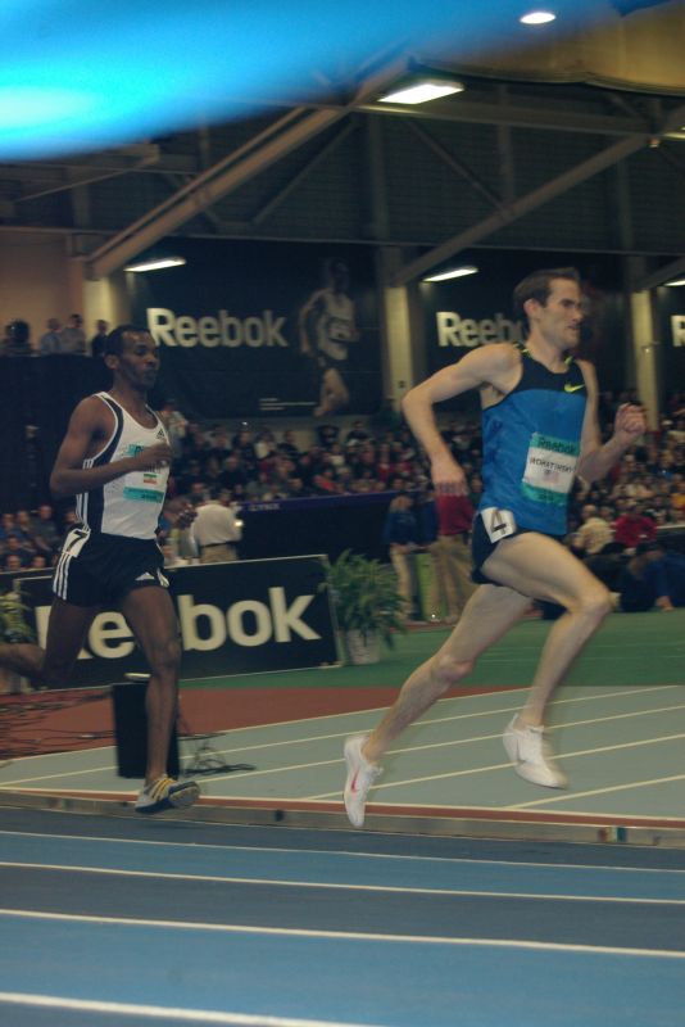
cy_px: 514
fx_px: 2352
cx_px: 342
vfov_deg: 24.6
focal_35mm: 82
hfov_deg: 16.6
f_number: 6.3
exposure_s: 1/125
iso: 800
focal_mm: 55
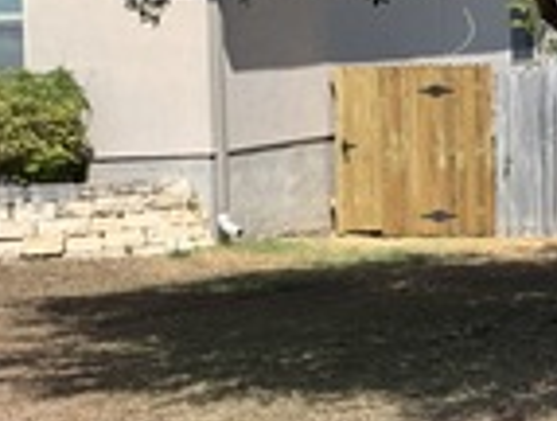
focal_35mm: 116
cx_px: 1149
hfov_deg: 14.0
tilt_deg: +1.4
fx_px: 1871
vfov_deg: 12.7
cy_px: 4
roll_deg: +2.5
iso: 25
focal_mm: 4.25
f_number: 1.8
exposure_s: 1/2364
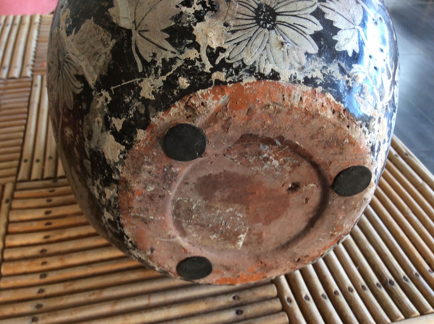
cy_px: 162
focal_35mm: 32
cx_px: 217
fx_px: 401
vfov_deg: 44.1
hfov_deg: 56.9
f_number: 2.4
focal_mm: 3.3
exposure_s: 1/25
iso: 64
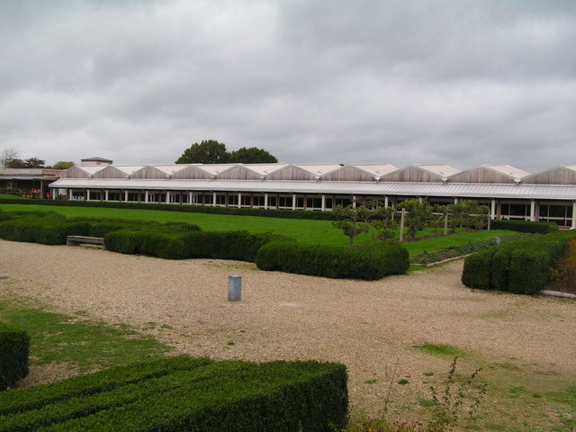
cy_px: 216
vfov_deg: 37.7
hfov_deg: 49.0
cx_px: 288
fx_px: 632
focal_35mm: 38
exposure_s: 1/100
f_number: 5.6
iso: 50
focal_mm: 6.3
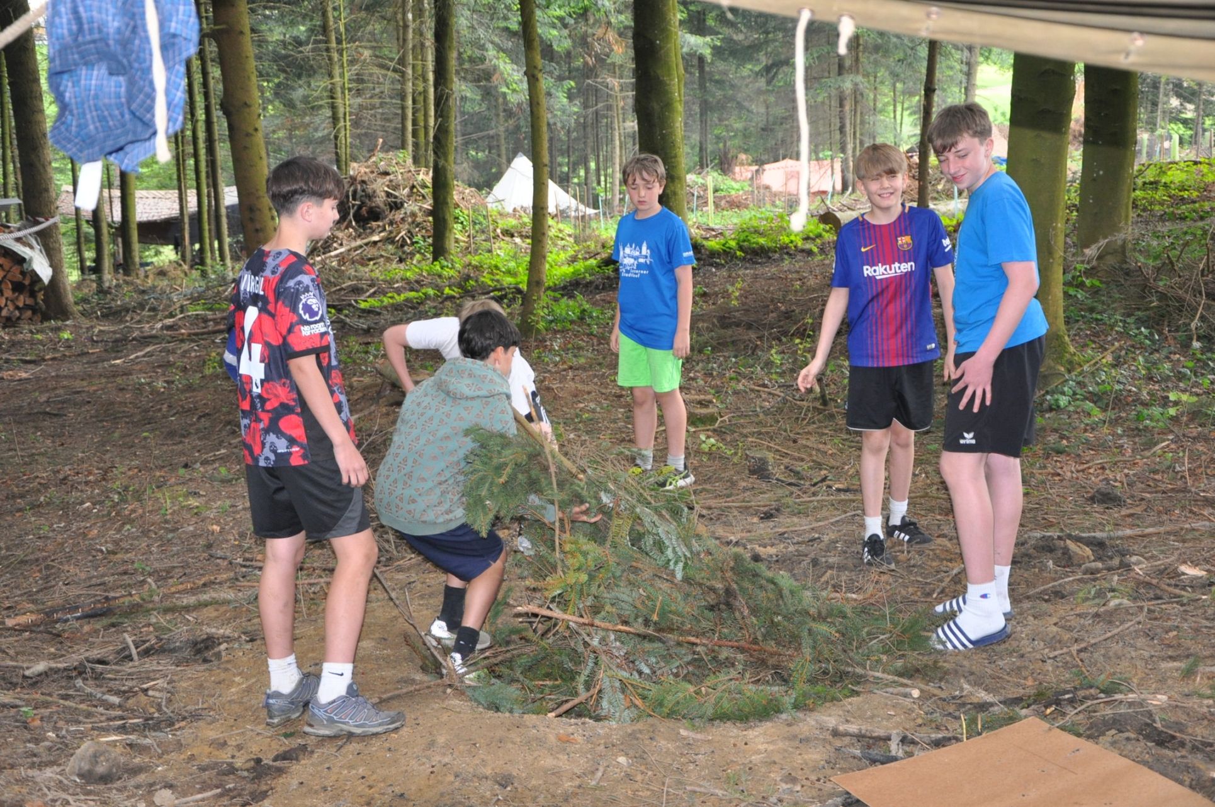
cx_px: 608
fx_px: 1719
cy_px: 404
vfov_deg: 26.4
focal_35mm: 51
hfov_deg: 38.9
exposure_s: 1/60
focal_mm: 34
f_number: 4.2
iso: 800
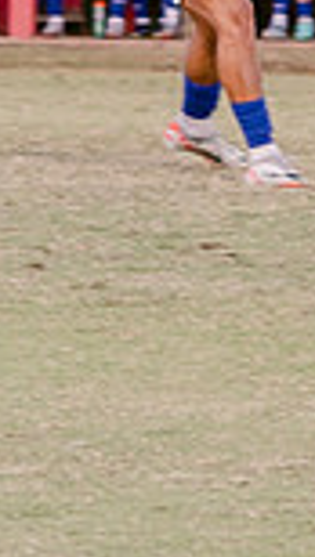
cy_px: 122
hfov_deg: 1.5
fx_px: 11766
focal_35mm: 795
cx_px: 1120
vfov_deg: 2.7
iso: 640
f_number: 4
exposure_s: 1/200
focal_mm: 90
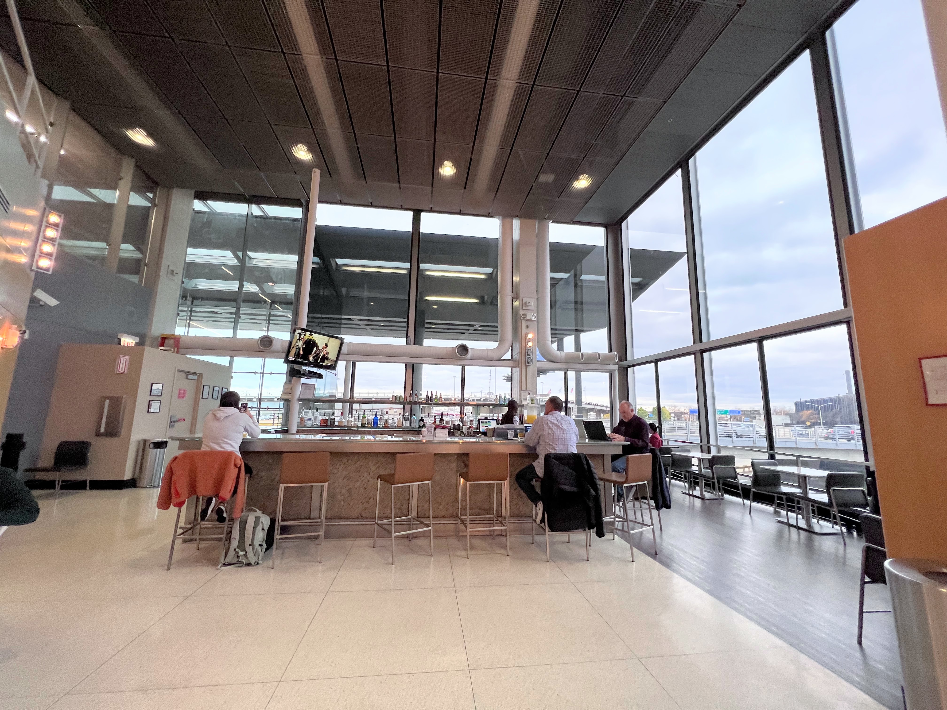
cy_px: 355
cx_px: 474
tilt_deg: +9.4
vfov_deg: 89.9
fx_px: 356
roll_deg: -1.3
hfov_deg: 106.2
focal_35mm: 13
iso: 200
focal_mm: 1.57
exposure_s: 1/120
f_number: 1.8
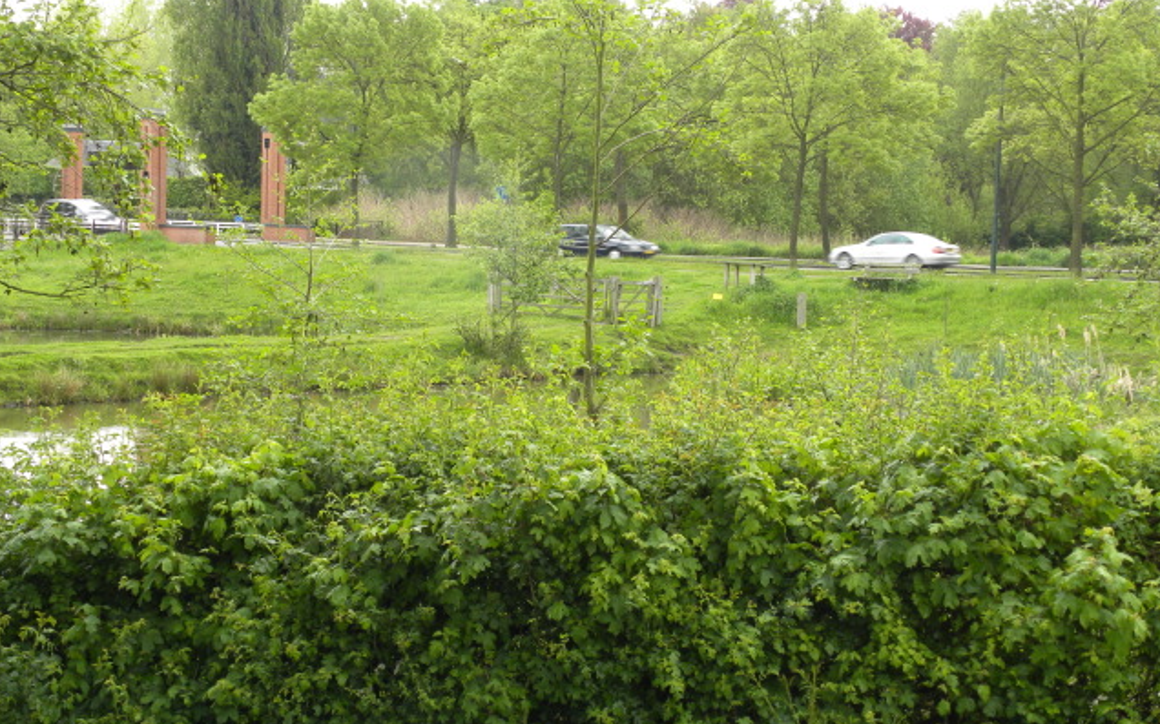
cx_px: 578
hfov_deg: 25.8
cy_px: 326
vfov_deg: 16.3
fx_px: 2528
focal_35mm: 80
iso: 119
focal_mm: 13.4
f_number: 4
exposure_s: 1/59.8
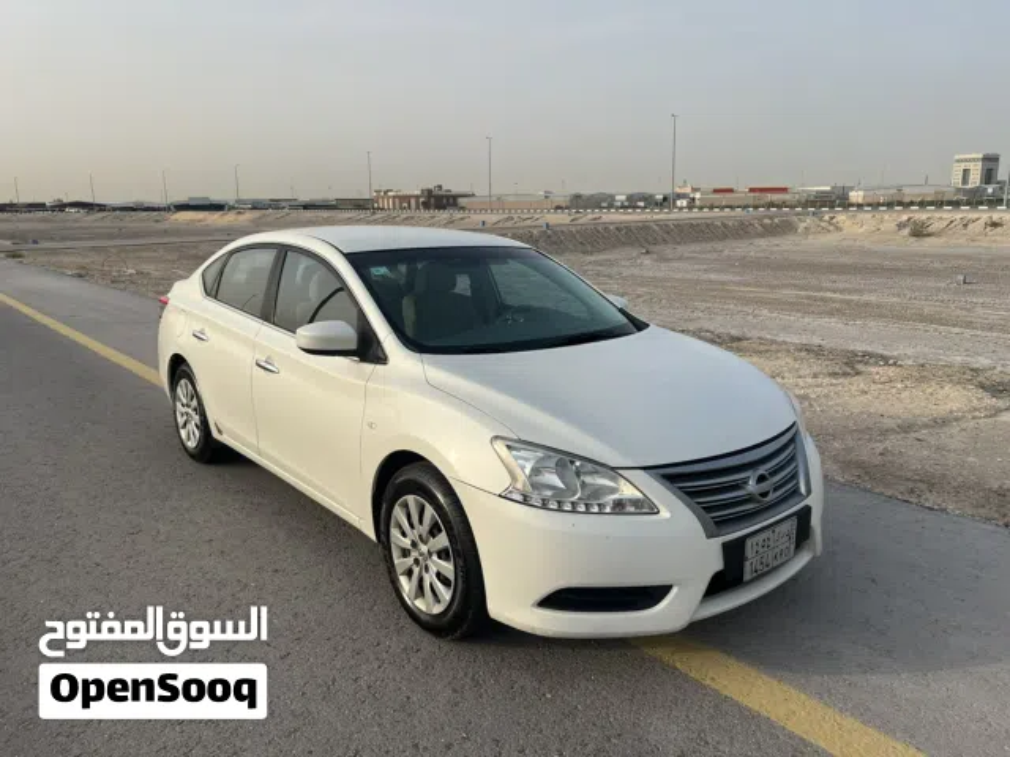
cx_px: 505
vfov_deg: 53.1
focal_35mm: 26
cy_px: 378
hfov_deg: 67.3
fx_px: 759
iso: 50
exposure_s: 1/3077
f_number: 1.5
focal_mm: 5.7
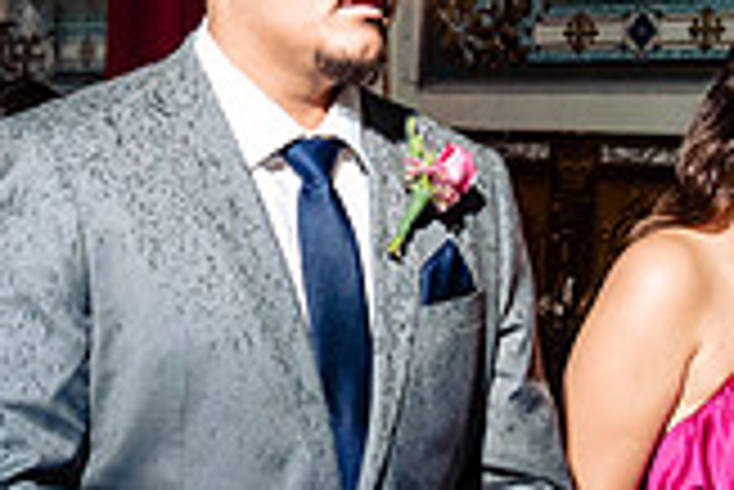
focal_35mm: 114
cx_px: 167
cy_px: 218
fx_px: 2326
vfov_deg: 12.0
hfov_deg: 17.8
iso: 1600
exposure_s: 1/160
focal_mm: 32
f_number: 5.6
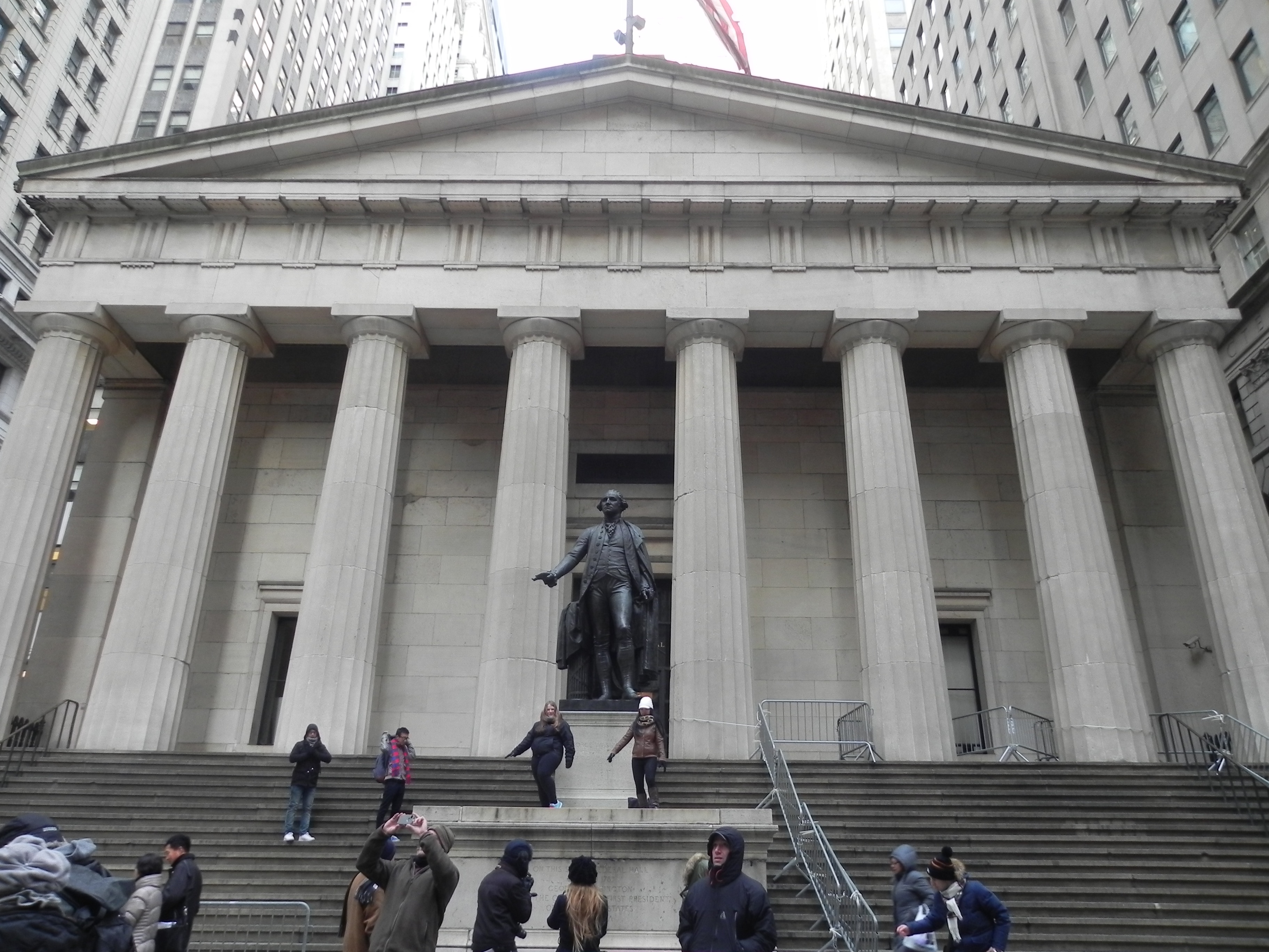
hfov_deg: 67.3
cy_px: 476
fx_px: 953
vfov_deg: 53.1
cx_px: 634
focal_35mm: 26
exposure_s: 1/50.6
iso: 160
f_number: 2.8
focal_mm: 4.6
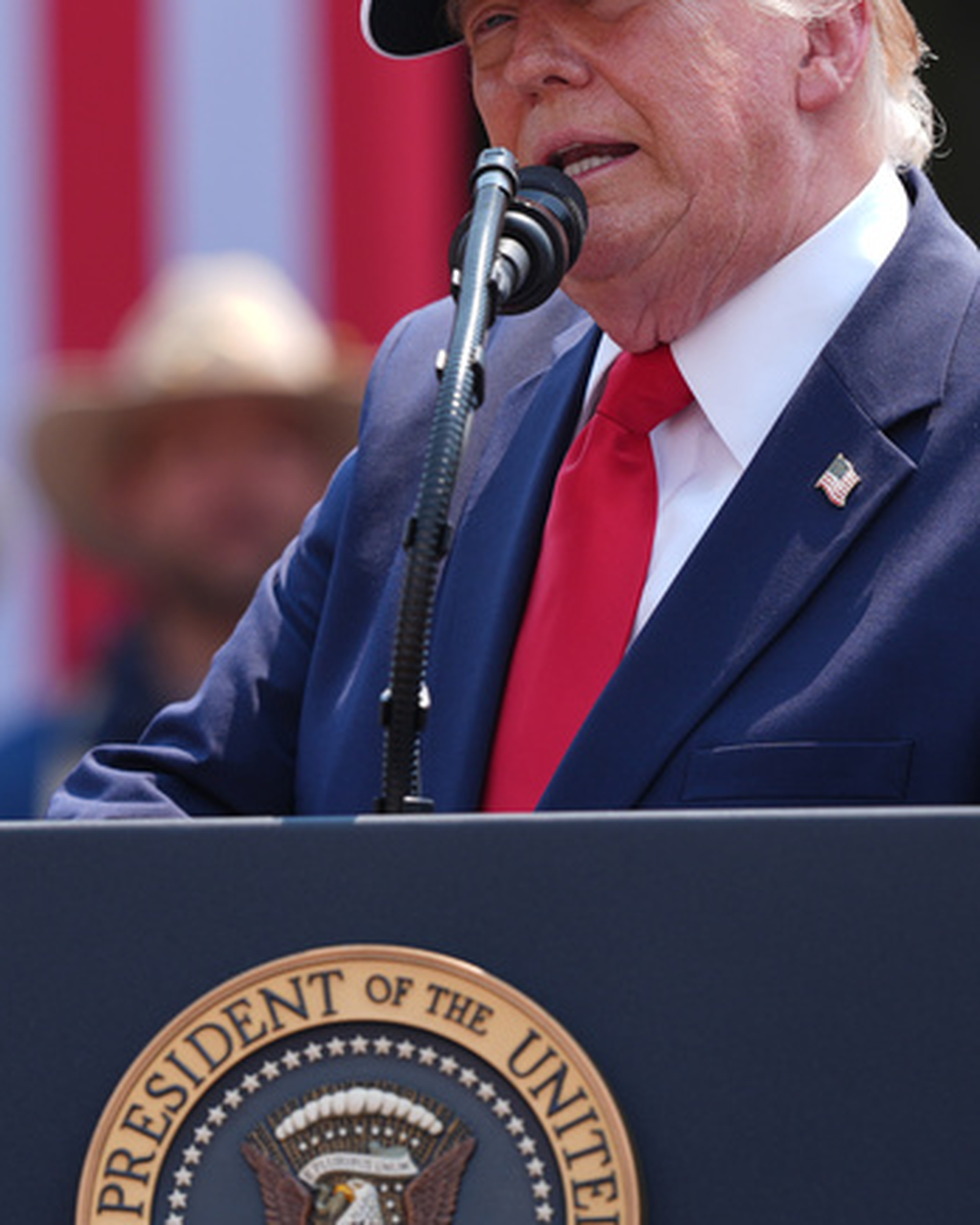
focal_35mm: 663
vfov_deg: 2.9
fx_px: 24037
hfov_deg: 2.3
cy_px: 611
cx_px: 34
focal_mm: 300
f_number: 4
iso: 200
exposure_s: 1/800
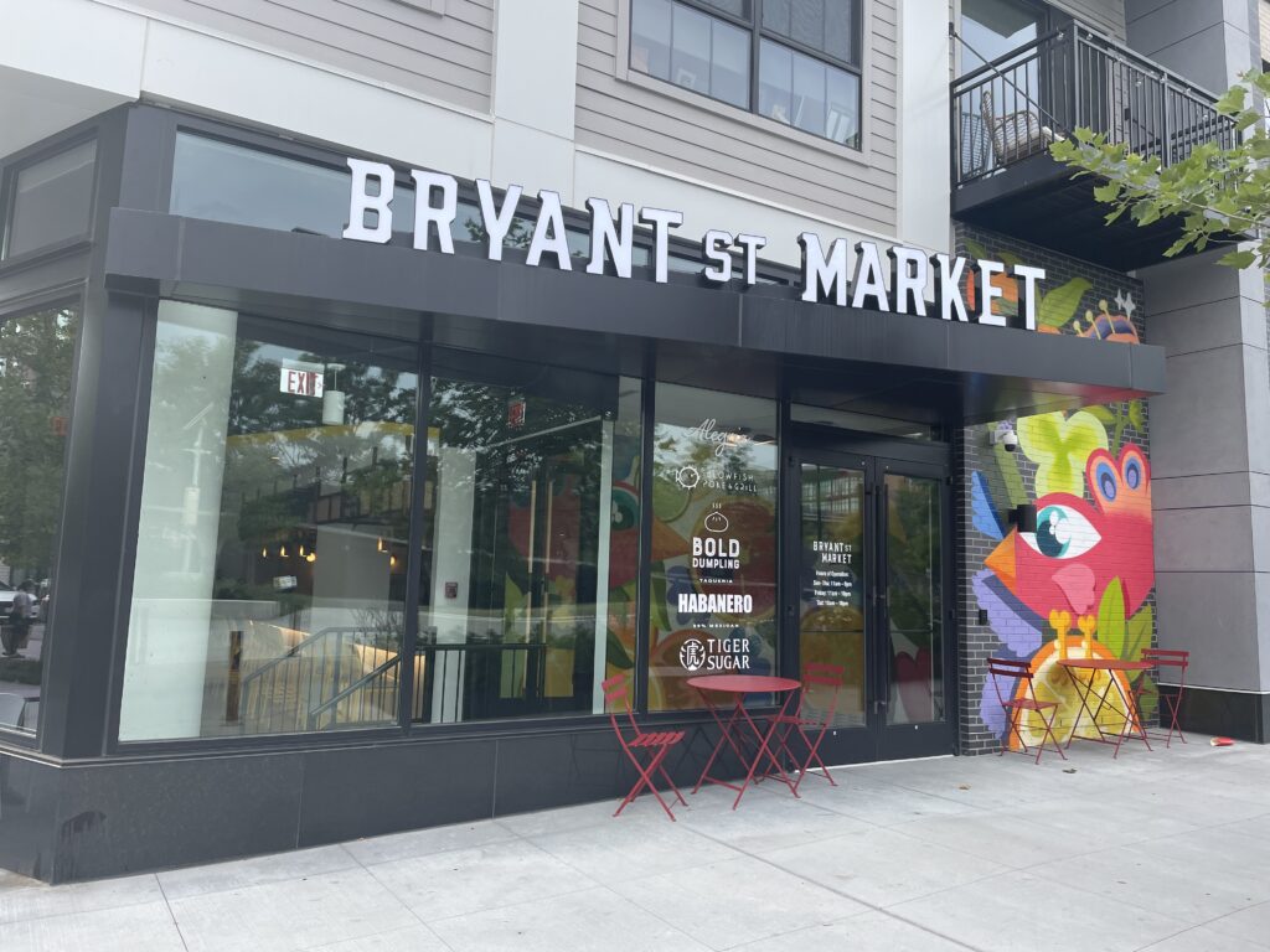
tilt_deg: +6.1
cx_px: 635
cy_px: 476
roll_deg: -4.1
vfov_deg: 53.1
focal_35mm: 26
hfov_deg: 67.3
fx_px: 954
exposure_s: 1/790
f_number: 1.6
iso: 32
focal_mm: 4.2
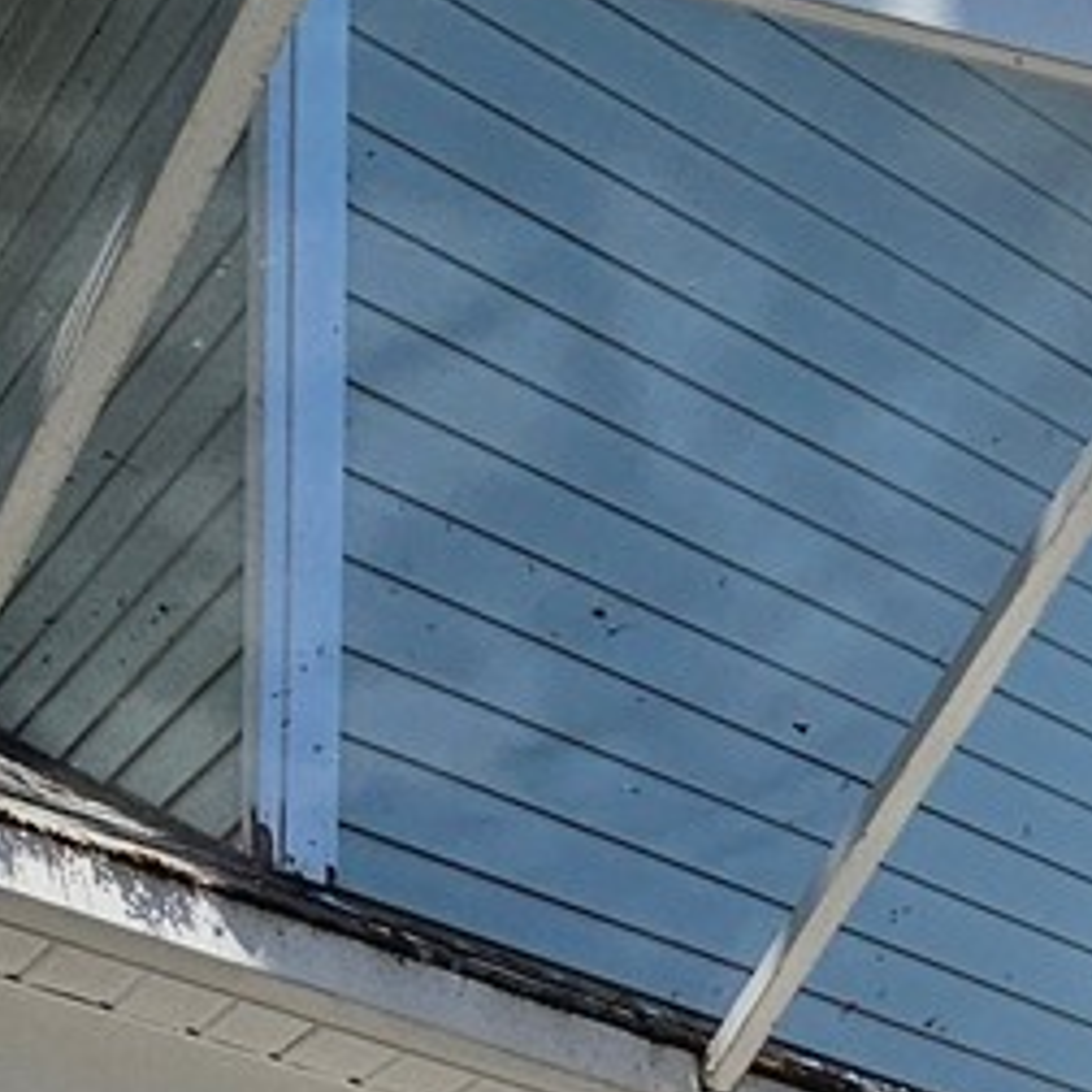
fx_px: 2605
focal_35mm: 73
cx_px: 1764
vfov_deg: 16.4
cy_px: 2323
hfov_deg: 19.6
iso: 50
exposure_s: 1/878
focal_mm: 2.2
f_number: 2.2
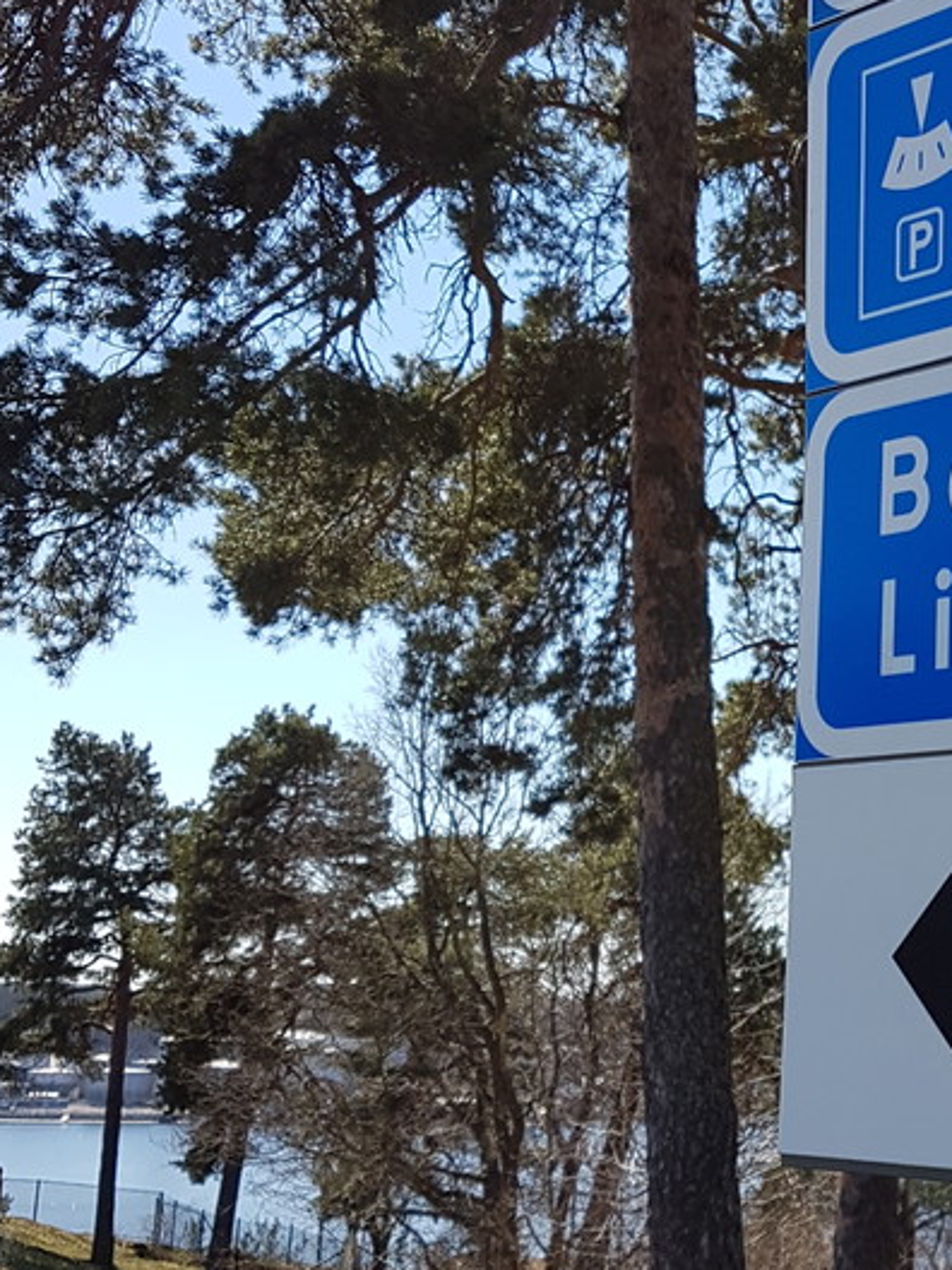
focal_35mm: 63
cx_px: 916
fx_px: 2310
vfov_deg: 30.7
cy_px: 623
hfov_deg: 22.5
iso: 40
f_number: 1.7
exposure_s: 1/1716
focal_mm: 4.2
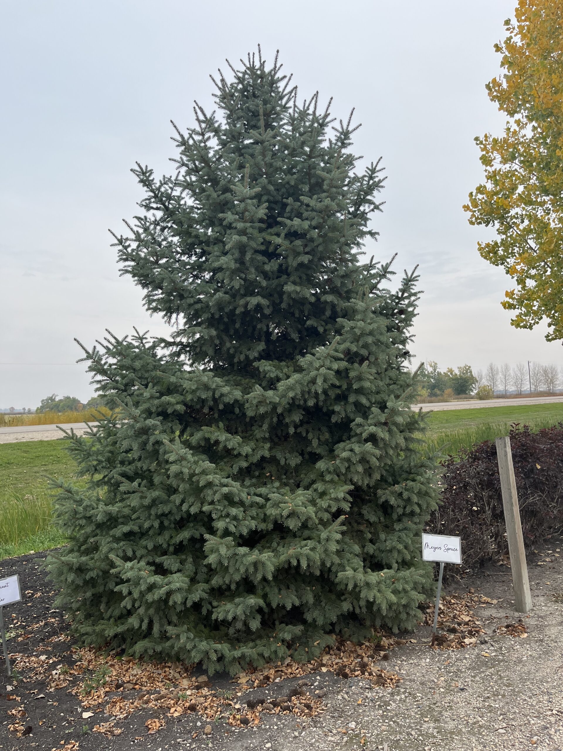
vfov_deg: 67.3
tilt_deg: +4.3
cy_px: 376
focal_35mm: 26
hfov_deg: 53.1
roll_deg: +2.0
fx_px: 564
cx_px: 282
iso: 50
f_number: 1.6
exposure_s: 1/1802
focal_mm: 5.1
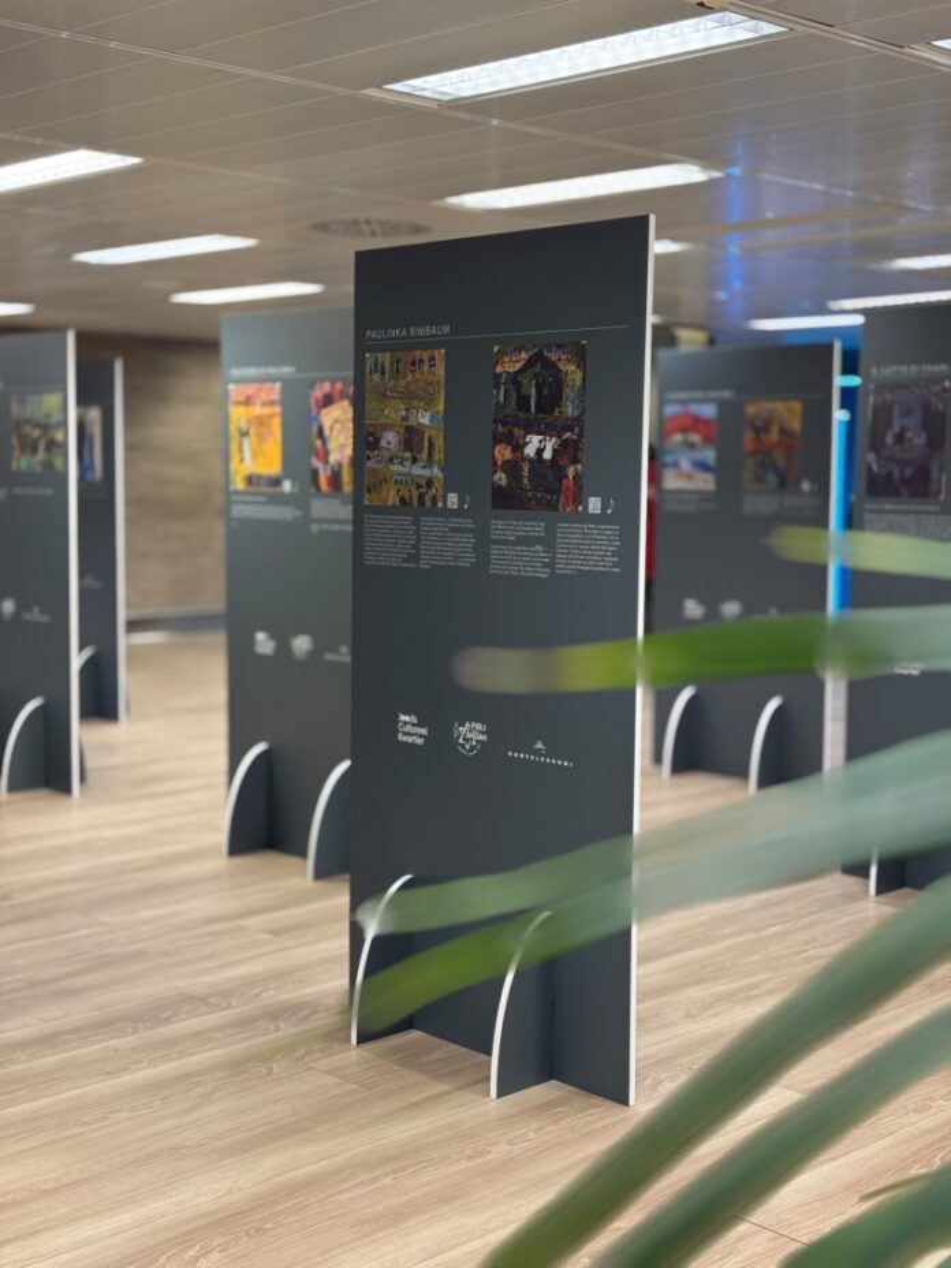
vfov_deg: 39.7
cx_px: 476
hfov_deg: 30.3
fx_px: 1758
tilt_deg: -5.2
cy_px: 634
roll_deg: -0.6
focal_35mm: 48
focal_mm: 6.76
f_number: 1.78
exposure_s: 1/33
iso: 250
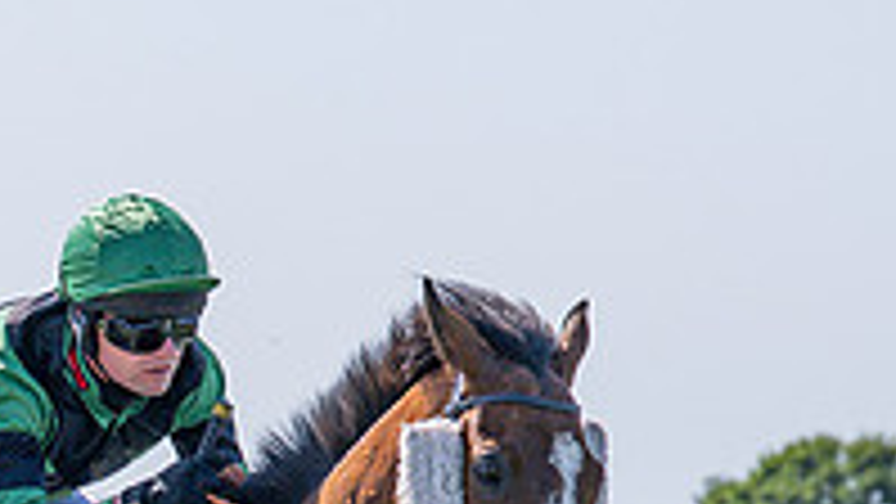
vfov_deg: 3.6
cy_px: 815
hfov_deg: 6.5
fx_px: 7913
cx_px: 318
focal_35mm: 333
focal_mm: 70
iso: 200
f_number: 4
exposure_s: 1/2000
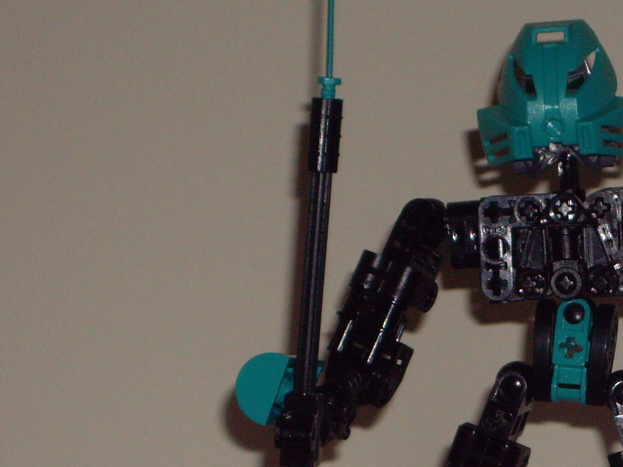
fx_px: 4265
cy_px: 374
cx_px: 594
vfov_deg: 6.3
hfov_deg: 8.3
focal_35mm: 237
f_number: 5.2
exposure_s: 1/125
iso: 200
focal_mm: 18.6
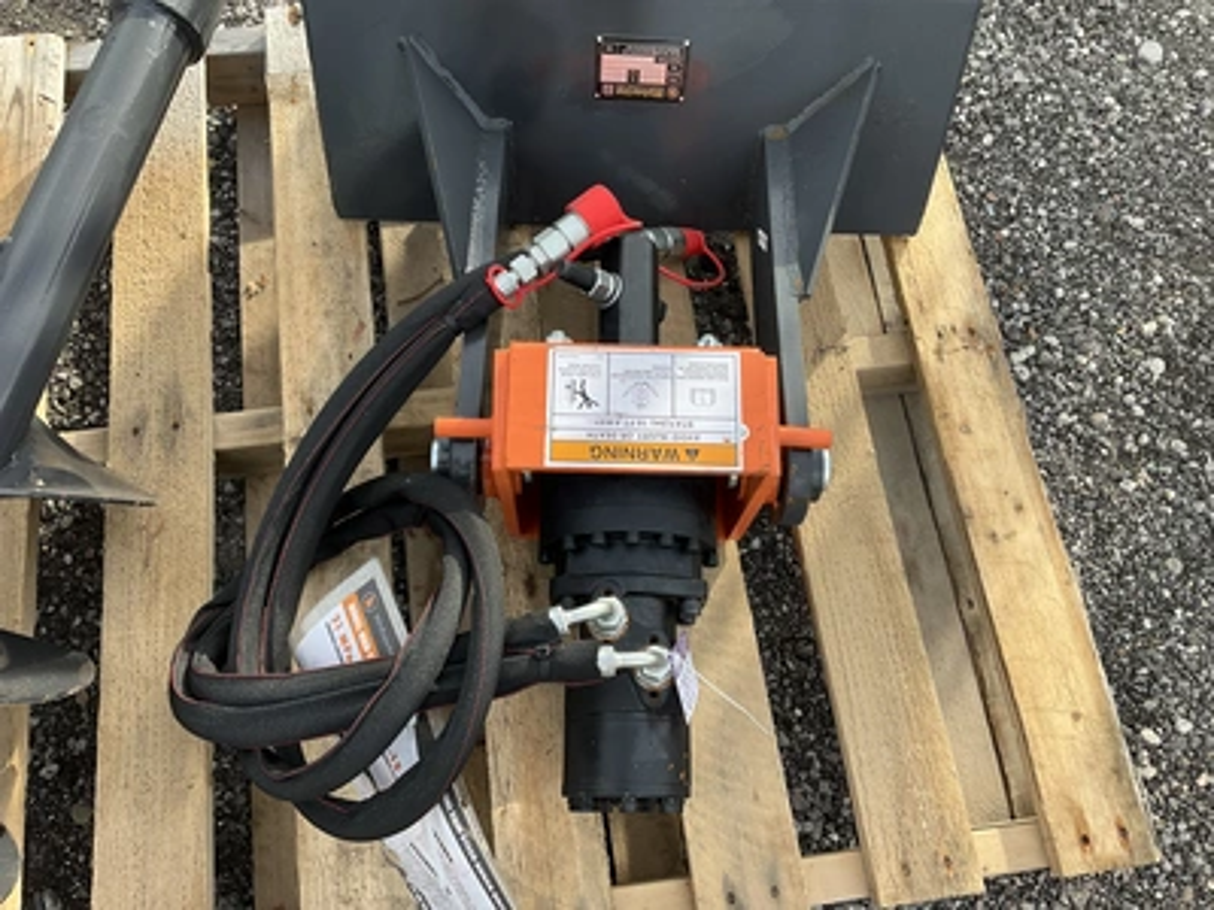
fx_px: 1017
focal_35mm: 29
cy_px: 455
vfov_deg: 48.2
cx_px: 607
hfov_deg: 61.7
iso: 25
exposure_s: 1/286
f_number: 1.8
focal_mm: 3
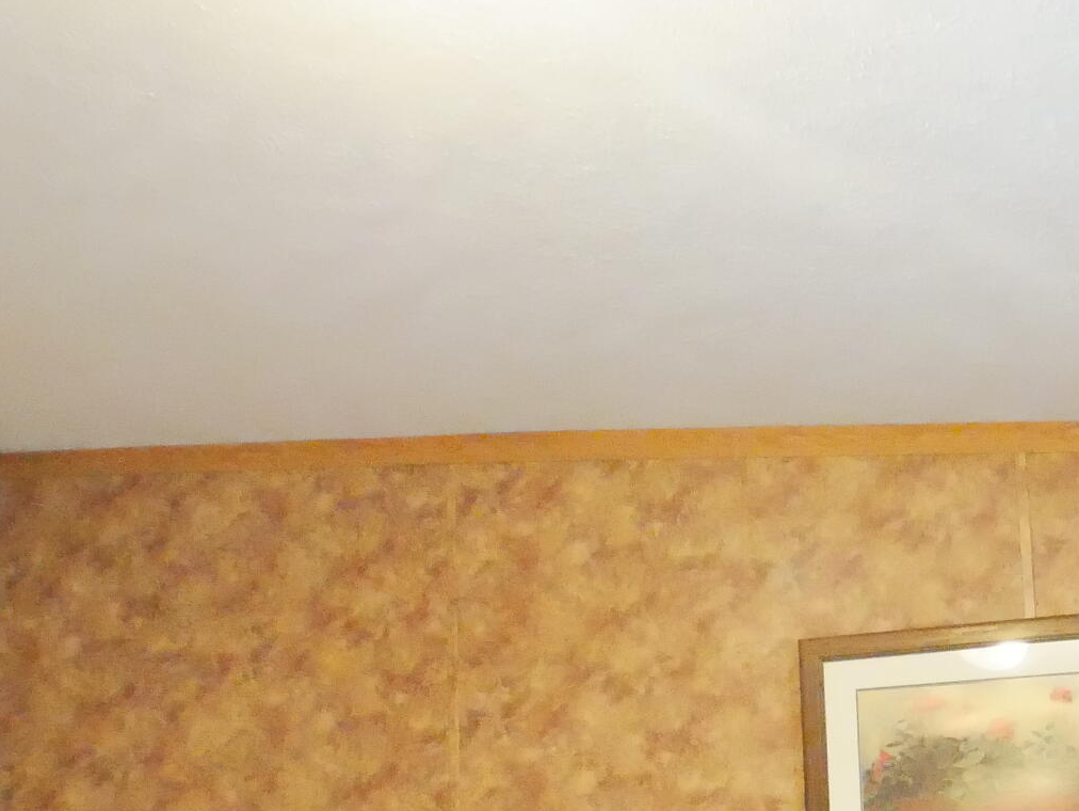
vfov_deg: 17.4
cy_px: 812
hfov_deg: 23.1
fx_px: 2588
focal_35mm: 83
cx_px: 932
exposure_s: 1/60
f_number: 3.5
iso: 3200
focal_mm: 14
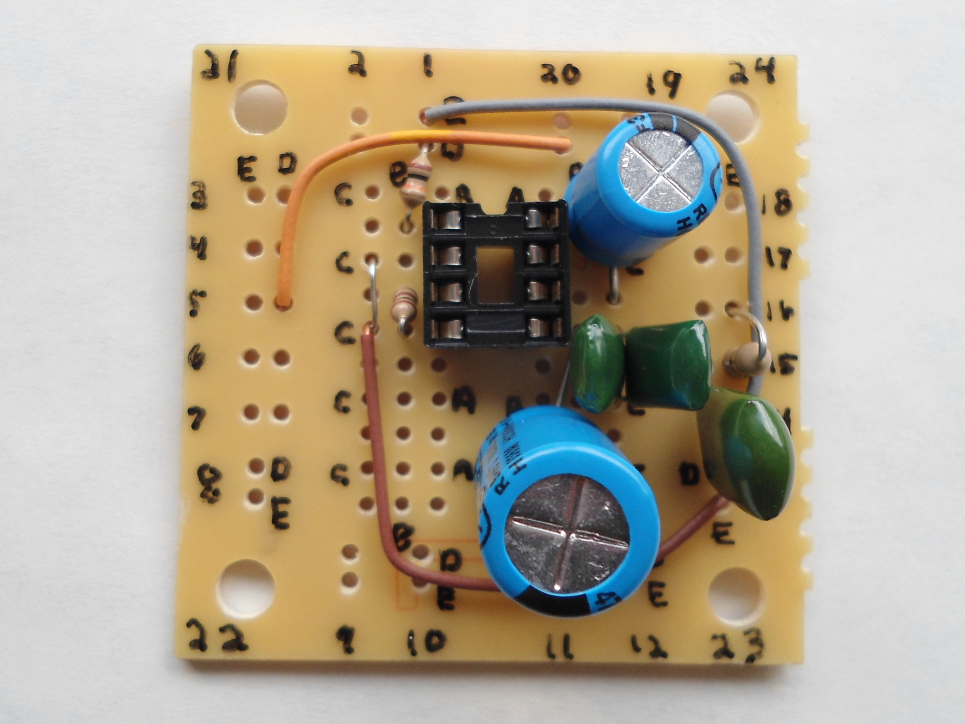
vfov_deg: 53.1
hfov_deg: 67.3
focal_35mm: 26
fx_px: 725
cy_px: 362
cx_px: 482
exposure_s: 1/80
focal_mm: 4.7
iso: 80
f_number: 2.8
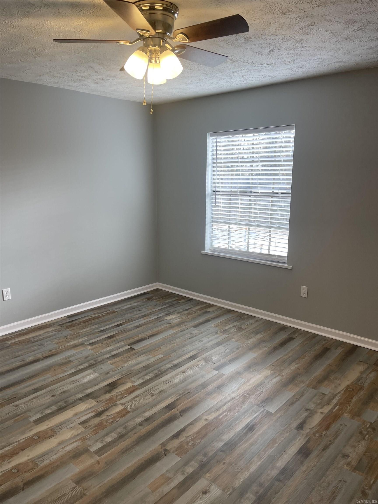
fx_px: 364
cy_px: 252
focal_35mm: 25
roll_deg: -0.5
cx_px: 189
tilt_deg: -11.1
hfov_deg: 54.9
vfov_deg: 69.4
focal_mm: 5.1
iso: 64
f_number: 1.6
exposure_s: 1/120
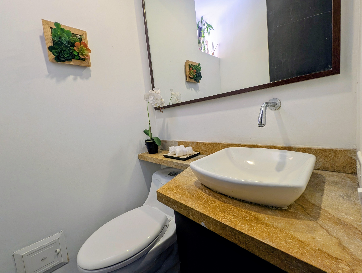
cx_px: 181
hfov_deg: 110.5
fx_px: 126
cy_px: 136
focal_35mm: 12
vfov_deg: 94.6
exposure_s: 1/23.8
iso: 60
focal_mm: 2.23
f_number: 1.95
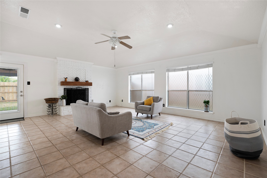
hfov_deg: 96.8
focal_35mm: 16
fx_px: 119
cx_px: 134
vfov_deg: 73.7
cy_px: 89
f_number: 6.3
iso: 100
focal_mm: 16
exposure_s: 1/4
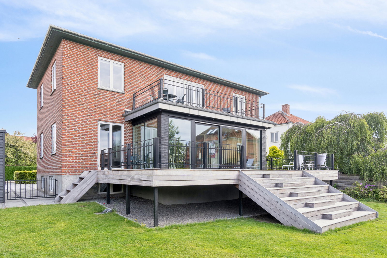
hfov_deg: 77.3
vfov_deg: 56.2
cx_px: 194
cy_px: 129
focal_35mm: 22
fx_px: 242
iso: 200
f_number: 8
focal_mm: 15
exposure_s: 1/80
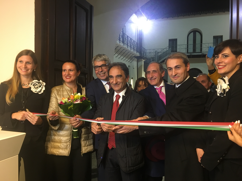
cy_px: 90
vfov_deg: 48.2
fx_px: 203
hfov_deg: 61.7
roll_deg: -0.5
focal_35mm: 29
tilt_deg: -0.2
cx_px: 121
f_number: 2.2
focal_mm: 4.15
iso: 250
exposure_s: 1/33
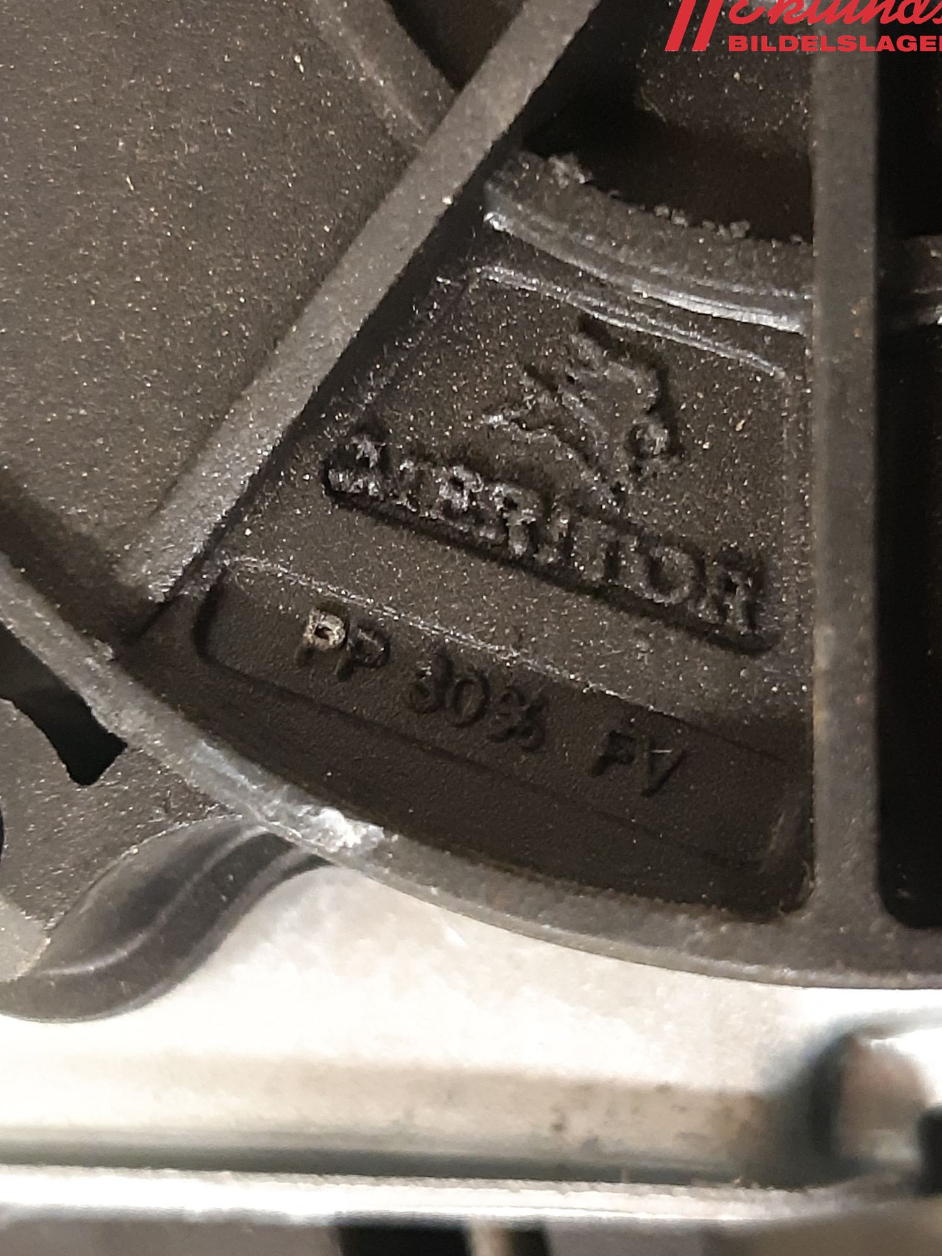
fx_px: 980
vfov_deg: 65.3
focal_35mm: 27
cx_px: 468
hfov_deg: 51.4
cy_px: 622
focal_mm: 3.93
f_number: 1.7
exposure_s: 1/25
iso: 500
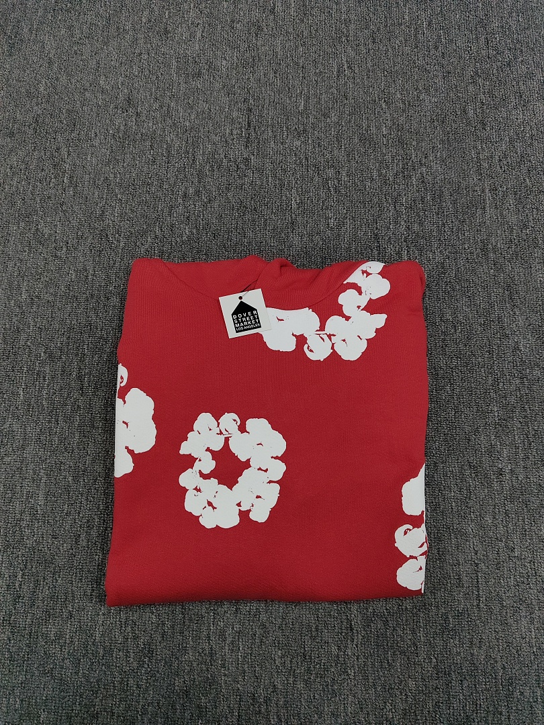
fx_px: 503
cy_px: 362
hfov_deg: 56.8
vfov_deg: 71.6
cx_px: 272
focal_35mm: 24
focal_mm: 5.56
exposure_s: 1/100
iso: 1085
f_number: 1.88
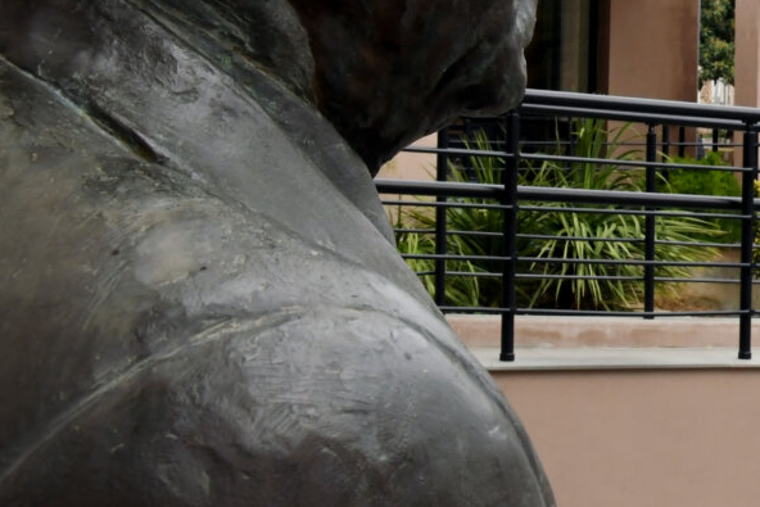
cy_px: 55
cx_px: 996
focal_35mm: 73
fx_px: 1541
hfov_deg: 24.2
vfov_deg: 18.4
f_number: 13
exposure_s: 1/250
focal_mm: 16
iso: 800
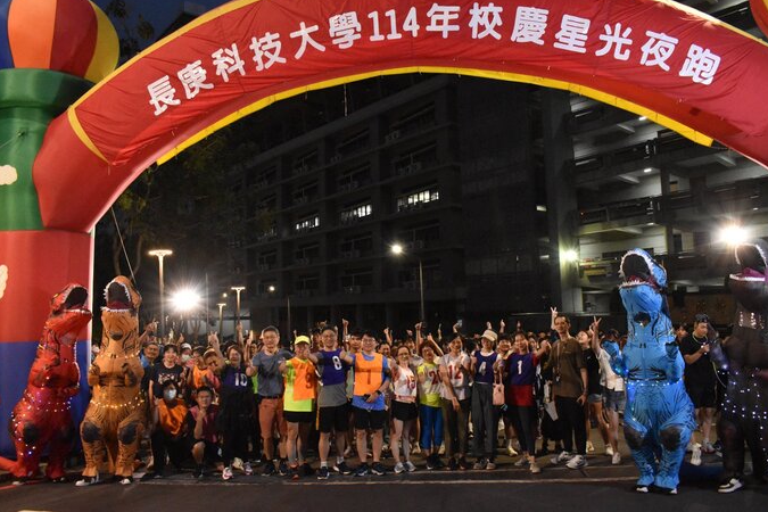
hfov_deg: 65.5
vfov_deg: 46.4
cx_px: 396
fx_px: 597
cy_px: 250
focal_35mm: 28
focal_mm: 18
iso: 6400
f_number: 5
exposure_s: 1/100
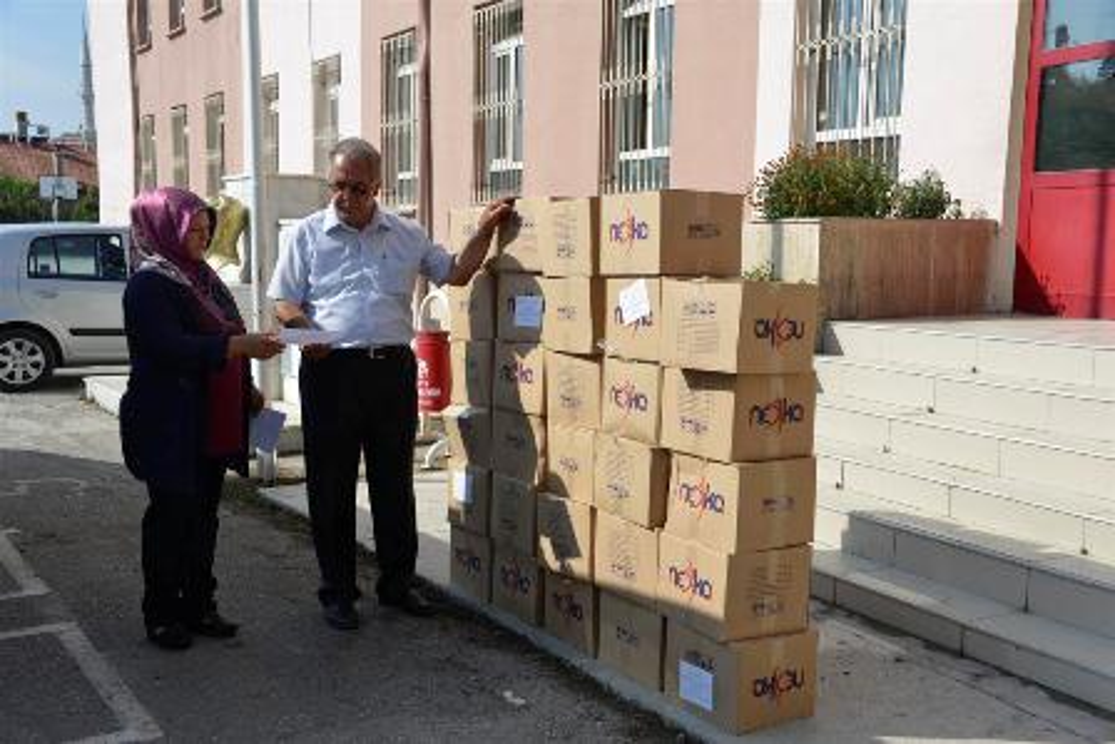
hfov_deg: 48.4
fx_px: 1239
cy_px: 372
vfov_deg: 33.4
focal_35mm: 40
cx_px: 558
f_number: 8
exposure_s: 1/250
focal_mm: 40
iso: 100
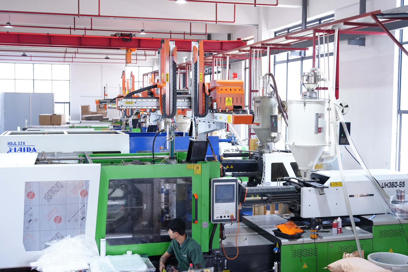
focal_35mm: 46
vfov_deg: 29.2
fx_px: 521
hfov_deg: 42.7
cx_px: 204
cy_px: 136
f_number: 4.5
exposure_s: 1/60
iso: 800
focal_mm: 46
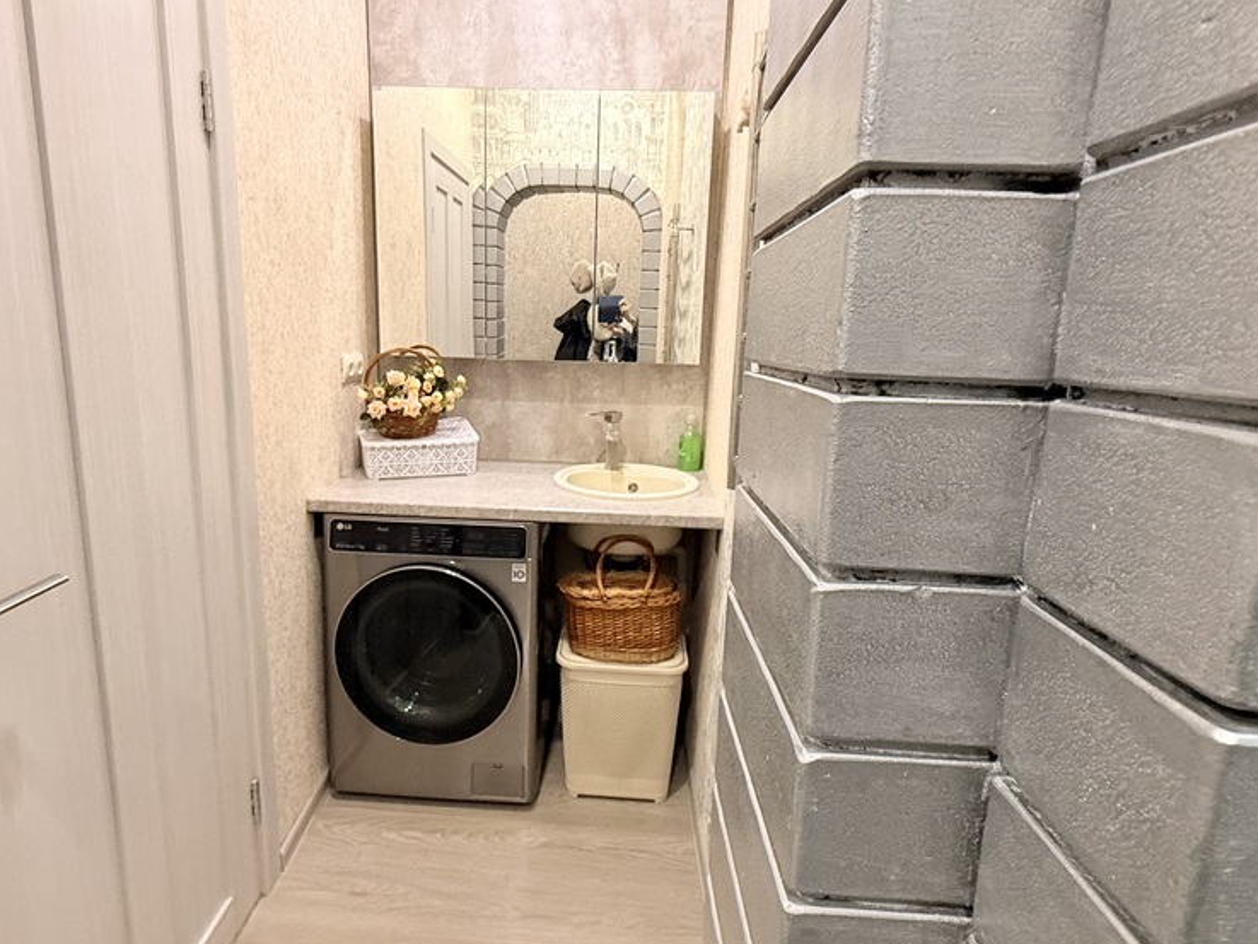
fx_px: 691
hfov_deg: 84.5
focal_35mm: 19
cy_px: 447
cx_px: 579
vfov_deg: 68.7
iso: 400
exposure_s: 1/50
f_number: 2.2
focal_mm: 2.22
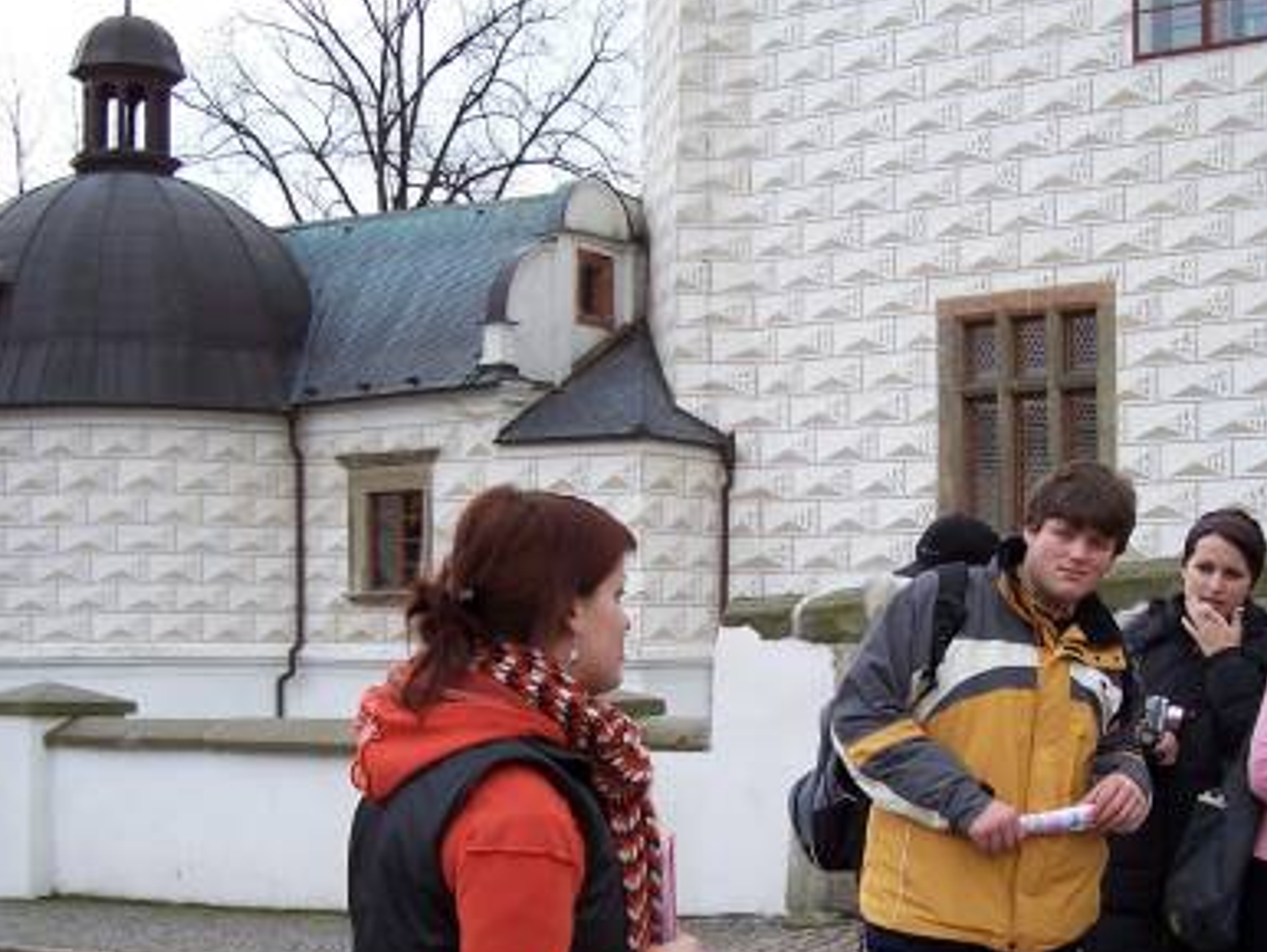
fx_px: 2161
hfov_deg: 32.6
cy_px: 686
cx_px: 716
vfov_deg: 24.6
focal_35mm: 59
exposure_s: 1/250
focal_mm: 6.3
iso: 80
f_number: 2.8
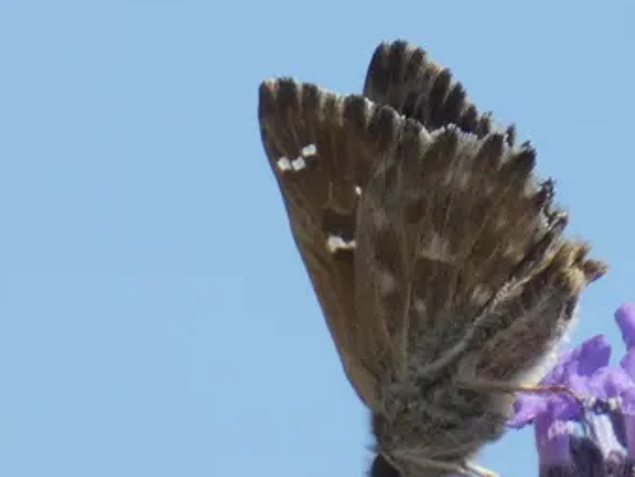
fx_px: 20285
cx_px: 547
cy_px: 396
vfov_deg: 1.3
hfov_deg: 1.8
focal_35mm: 1105
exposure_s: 1/320
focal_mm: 104.7
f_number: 5.6
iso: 80
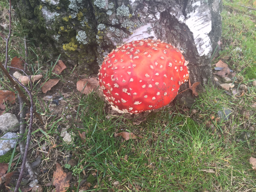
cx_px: 128
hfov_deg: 61.7
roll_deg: -0.2
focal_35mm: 29
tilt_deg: -44.6
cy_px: 96
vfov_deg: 48.2
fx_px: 214
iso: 32
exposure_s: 1/60
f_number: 2.2
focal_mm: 4.15
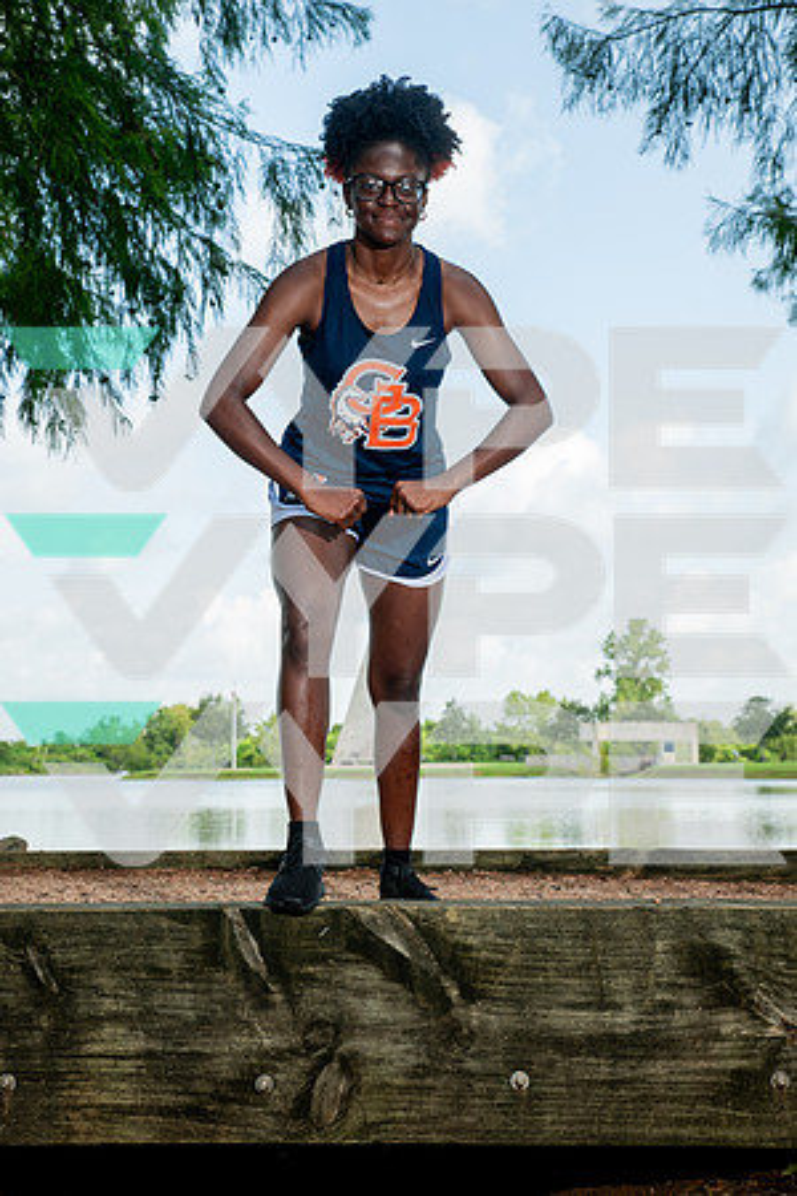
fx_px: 1860
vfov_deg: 35.6
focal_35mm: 56
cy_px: 598
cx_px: 398
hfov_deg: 24.2
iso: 200
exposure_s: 1/200
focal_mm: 56
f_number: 7.1
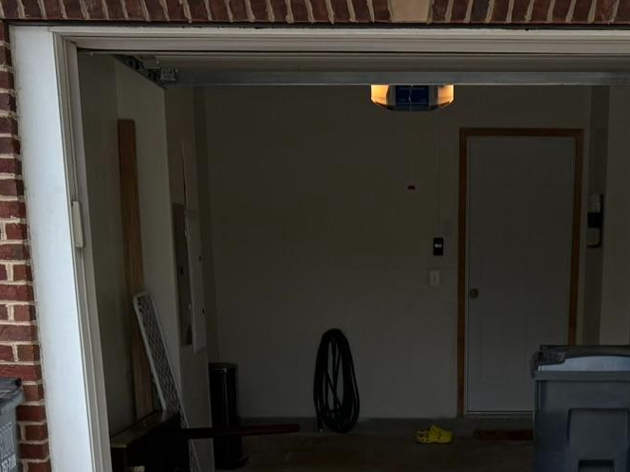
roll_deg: -0.6
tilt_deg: -18.6
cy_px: 725
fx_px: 1347
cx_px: 450
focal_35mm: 74
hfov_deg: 26.1
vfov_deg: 17.7
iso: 80
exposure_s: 1/2232
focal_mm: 6.76
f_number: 1.78
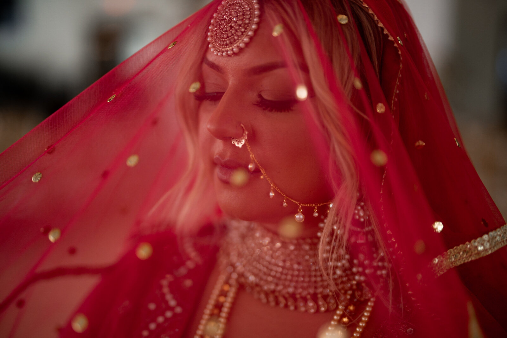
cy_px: 169
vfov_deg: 27.0
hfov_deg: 39.6
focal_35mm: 50
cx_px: 254
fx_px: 704
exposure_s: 1/250
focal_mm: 50
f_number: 1.2
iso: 400
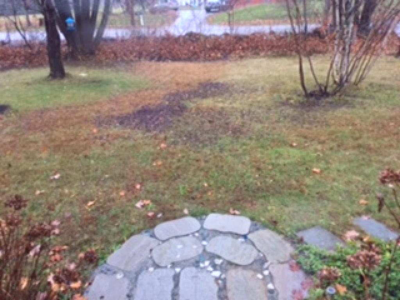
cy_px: 150
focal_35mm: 32
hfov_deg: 56.8
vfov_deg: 44.2
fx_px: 370
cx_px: 200
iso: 100
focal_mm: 3.3
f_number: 2.4
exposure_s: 1/24
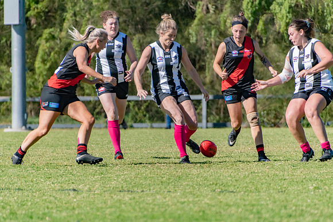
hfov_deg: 3.6
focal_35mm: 569
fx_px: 5261
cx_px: 156
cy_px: 118
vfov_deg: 2.4
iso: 800
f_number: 6.3
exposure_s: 1/3200
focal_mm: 350
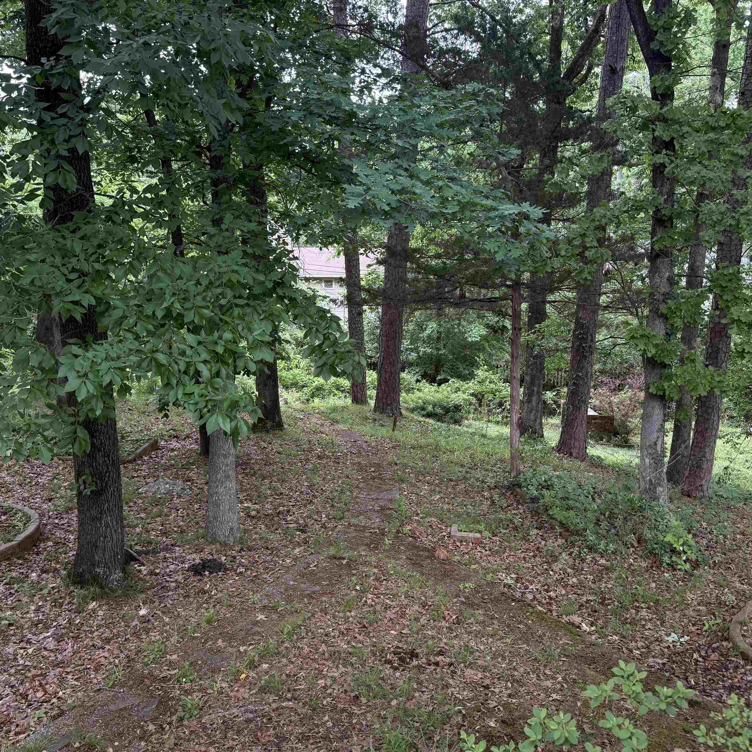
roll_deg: -0.8
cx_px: 373
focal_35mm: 29
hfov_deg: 55.6
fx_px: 713
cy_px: 378
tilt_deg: -9.9
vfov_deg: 55.6
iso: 64
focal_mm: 6.76
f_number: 1.78
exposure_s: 1/224
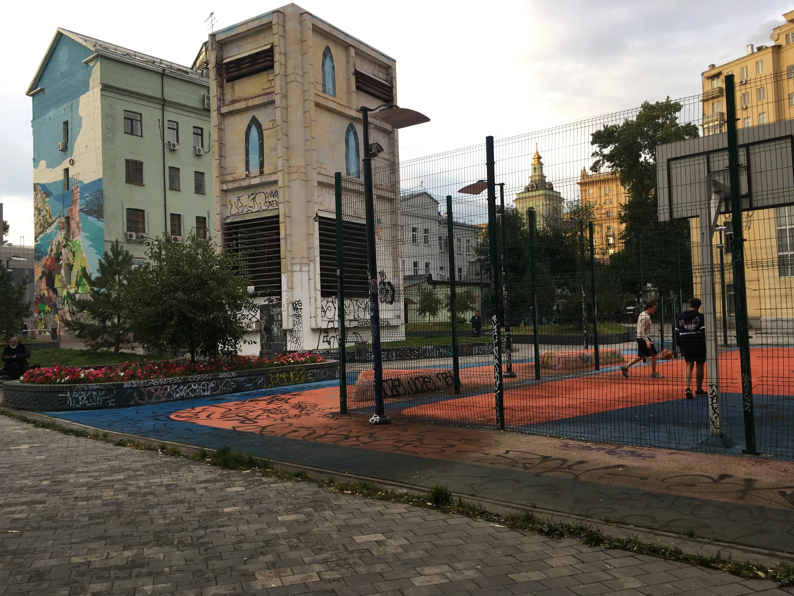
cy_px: 298
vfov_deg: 48.2
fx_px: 665
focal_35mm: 29
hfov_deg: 61.7
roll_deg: +3.0
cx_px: 397
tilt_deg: +1.9
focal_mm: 4.15
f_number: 2.2
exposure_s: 1/125
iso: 25
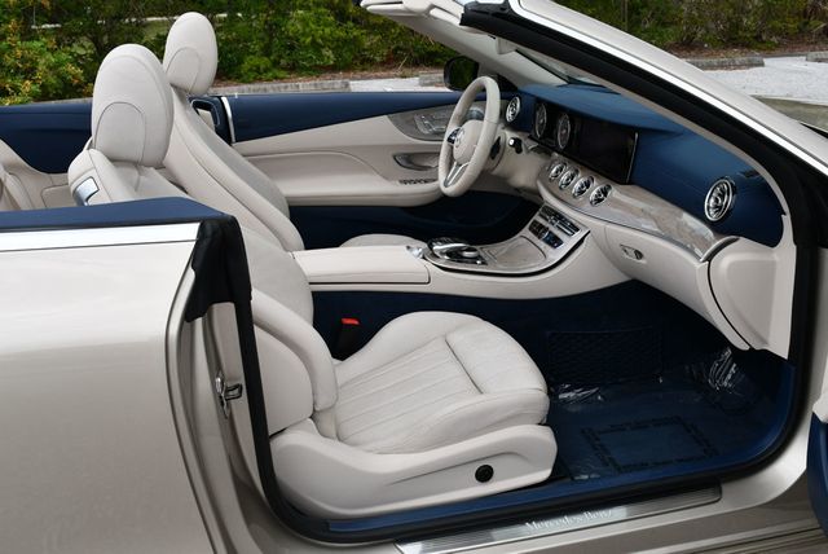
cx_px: 414
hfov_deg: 53.1
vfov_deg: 36.9
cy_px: 277
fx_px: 829
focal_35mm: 36
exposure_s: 1/250
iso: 110
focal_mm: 18
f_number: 8
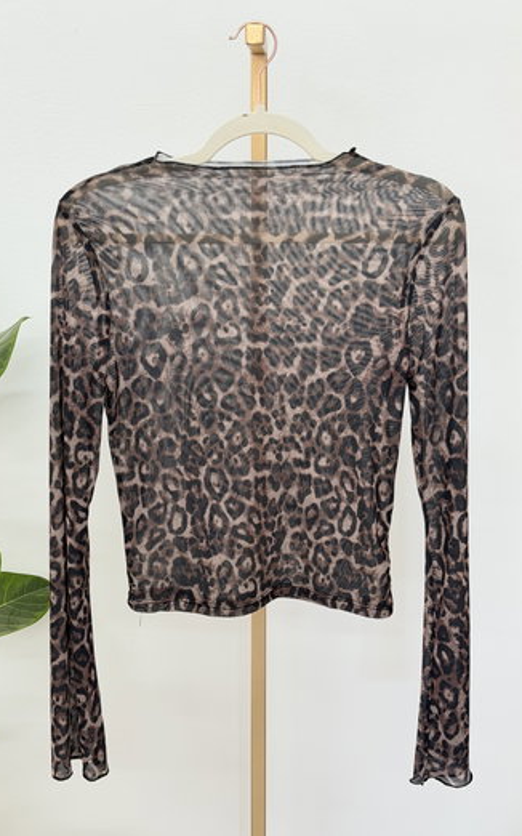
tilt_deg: -14.3
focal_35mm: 52
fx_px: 1184
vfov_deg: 38.9
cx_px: 251
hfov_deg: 24.9
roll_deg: -0.6
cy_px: 412
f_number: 1.78
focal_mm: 6.76
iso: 100
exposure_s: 1/50
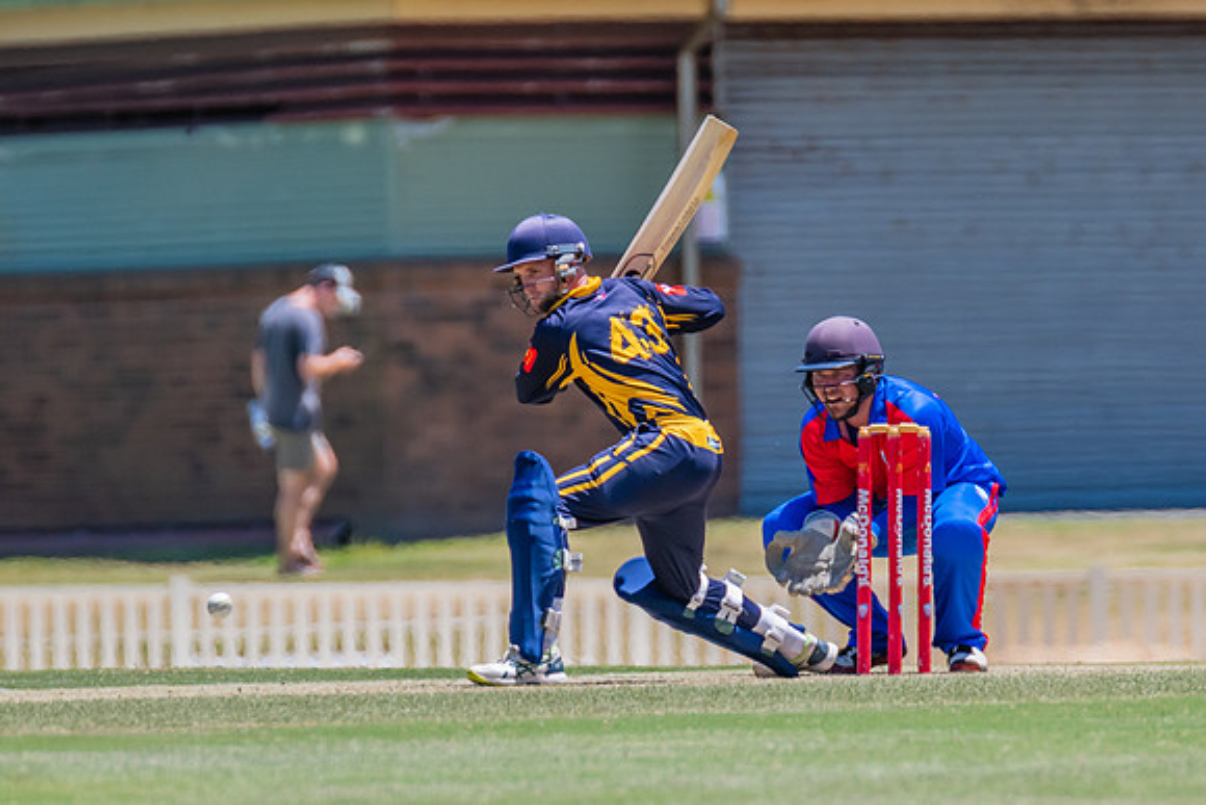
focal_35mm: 943
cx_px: 699
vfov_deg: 1.5
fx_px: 31597
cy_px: 393
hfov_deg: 2.2
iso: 640
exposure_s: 1/2000
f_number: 7.1
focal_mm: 600
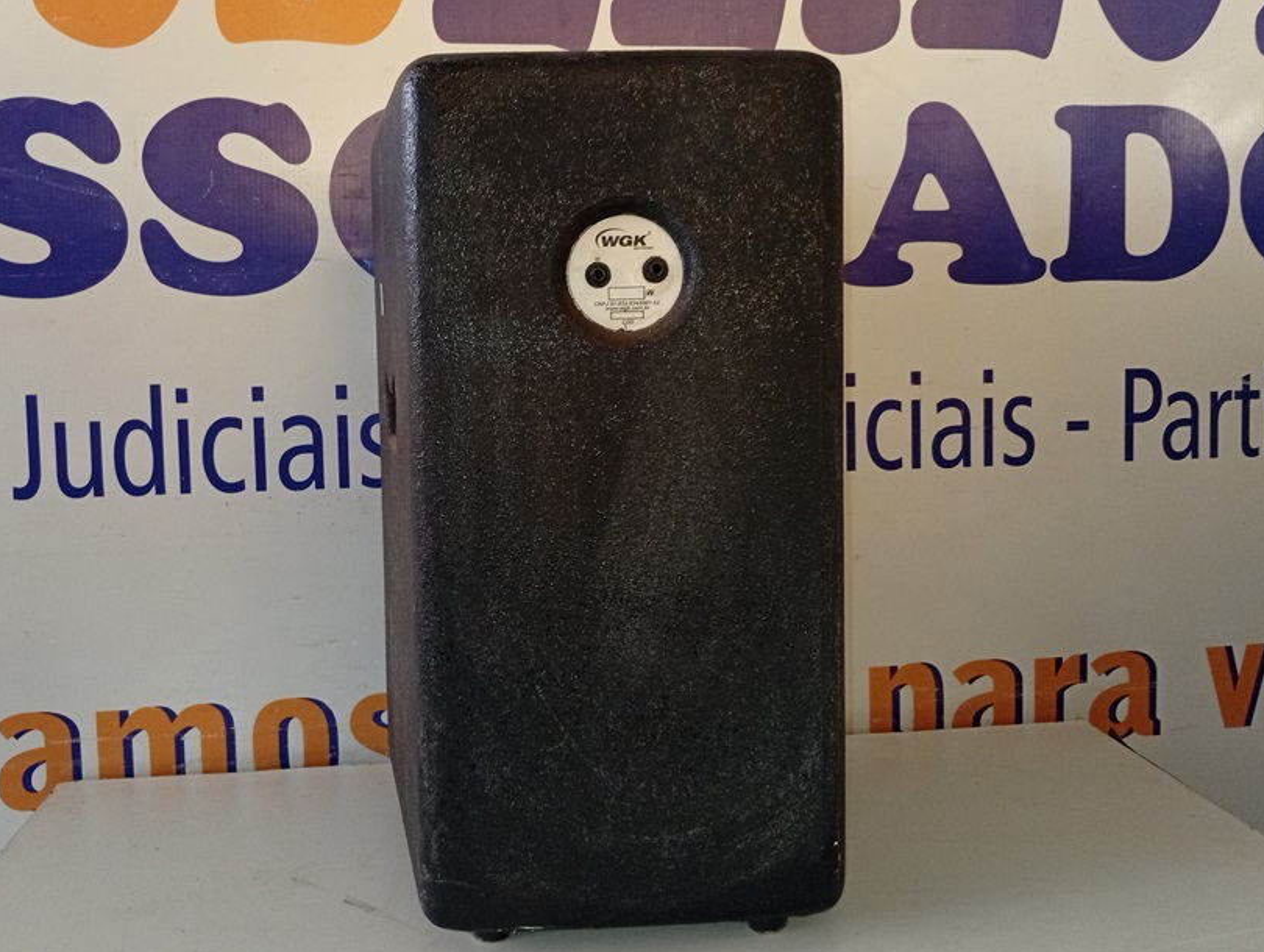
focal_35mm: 34
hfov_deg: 53.9
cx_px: 593
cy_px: 410
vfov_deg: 41.8
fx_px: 1243
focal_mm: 3.98
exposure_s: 1/20
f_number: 1.8
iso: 627
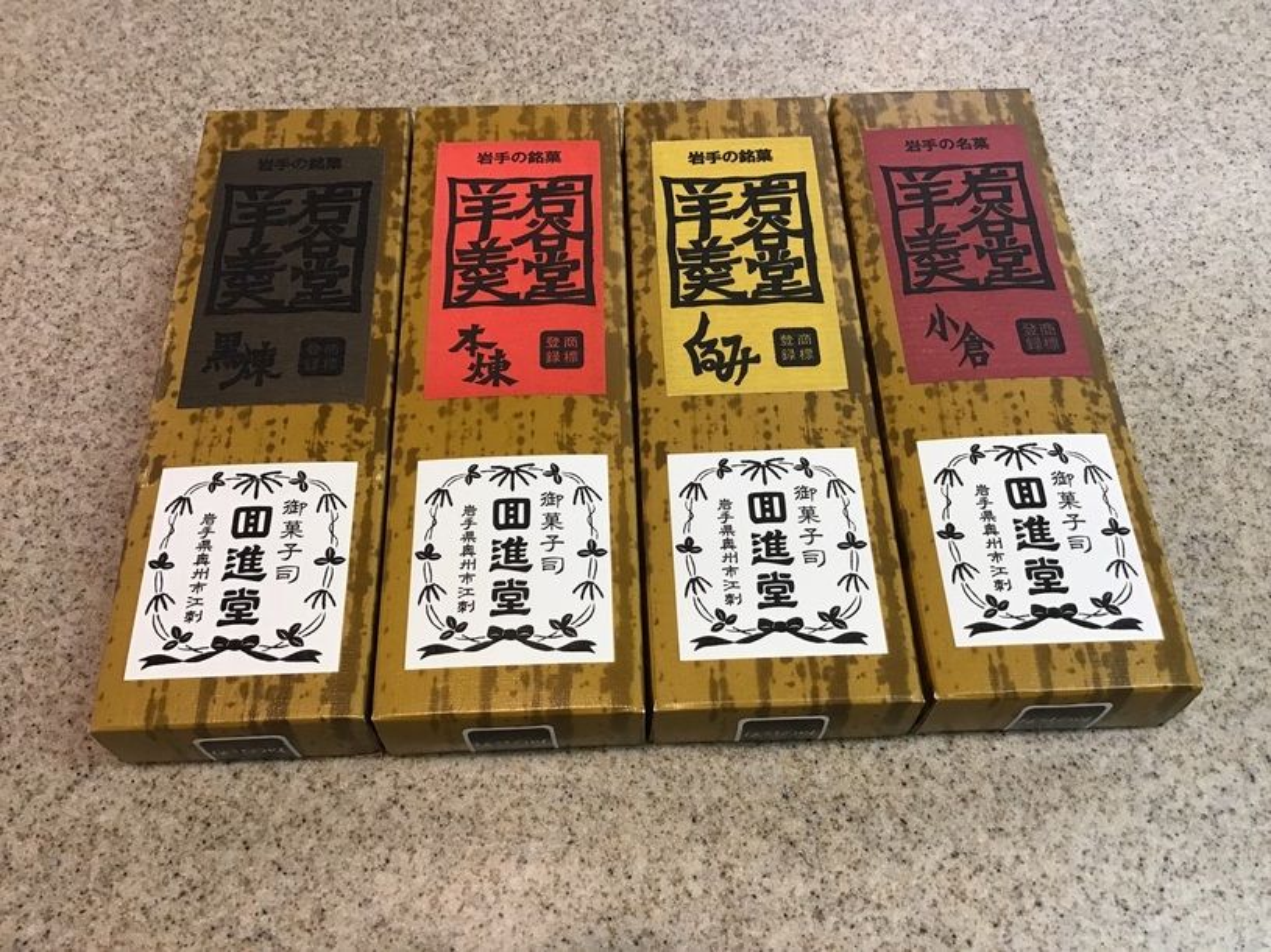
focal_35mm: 31
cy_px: 476
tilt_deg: -61.1
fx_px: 1138
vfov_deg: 45.4
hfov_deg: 58.4
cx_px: 636
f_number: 2.4
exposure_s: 1/33
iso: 80
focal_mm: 3.3
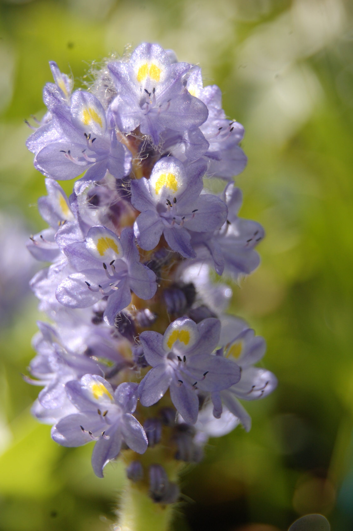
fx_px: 1216
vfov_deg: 24.6
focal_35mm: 82
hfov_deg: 16.5
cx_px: 176
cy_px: 266
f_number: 5.6
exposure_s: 1/500
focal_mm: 55
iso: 250
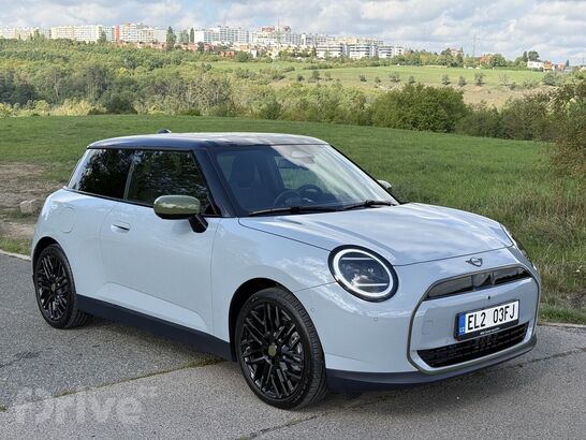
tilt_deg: -9.2
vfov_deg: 30.3
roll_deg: -1.9
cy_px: 220
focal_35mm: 48
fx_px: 813
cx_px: 293
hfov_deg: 39.6
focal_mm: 6.76
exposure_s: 1/1980
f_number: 1.78
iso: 80
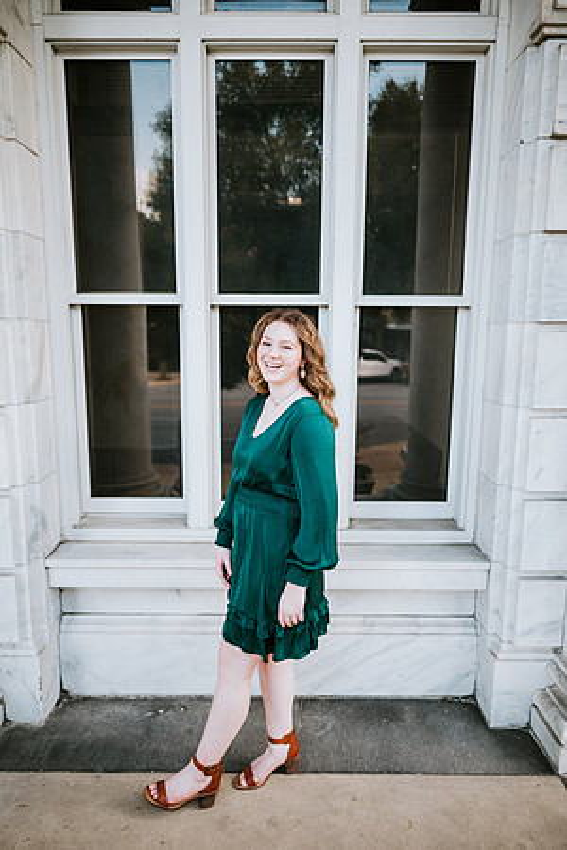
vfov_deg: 73.7
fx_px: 567
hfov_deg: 53.1
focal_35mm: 24
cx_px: 284
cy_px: 425
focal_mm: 24
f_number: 2
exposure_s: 1/200
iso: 160
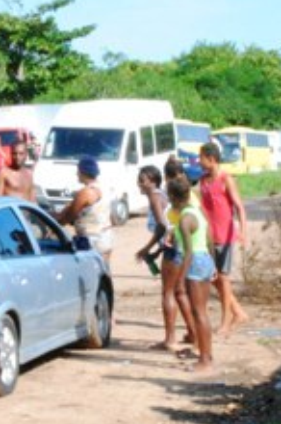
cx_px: -83
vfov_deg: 13.8
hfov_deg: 9.0
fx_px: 1750
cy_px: 237
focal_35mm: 149
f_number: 32
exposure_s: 1/60
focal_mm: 34
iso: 1600
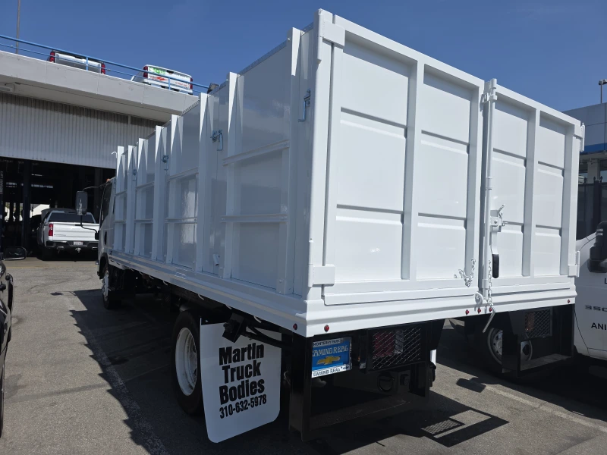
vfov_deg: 58.9
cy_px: 228
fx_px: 403
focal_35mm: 23
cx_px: 304
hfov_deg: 73.9
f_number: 1.7
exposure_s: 1/1328
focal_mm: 6.3
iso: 12
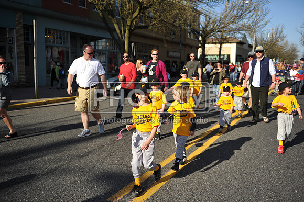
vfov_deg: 38.8
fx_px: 287
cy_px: 101
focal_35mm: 34
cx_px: 152
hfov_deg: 55.8
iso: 400
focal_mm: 34
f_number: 2.8
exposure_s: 1/6400
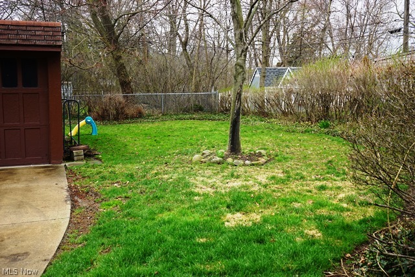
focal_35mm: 39
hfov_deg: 49.5
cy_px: 138
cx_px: 208
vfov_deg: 34.2
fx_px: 450
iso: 100
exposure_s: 1/125
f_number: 9
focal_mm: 39
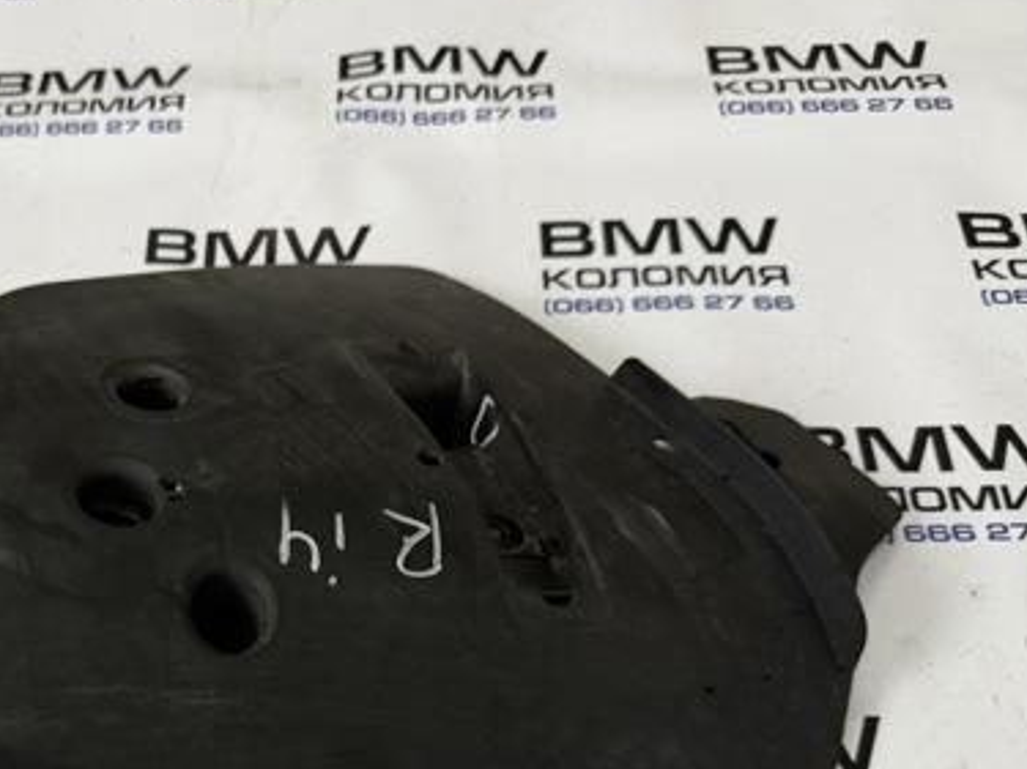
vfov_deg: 34.0
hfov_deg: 44.5
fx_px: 1216
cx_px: 279
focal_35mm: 41
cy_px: 618
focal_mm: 6.76
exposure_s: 1/100
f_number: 1.78
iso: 200
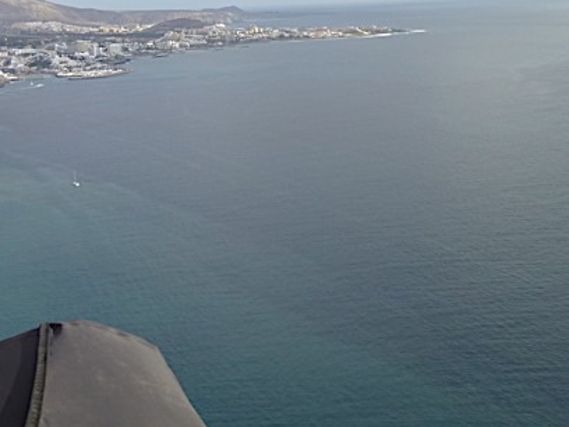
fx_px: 805
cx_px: 89
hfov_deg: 37.1
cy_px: 80
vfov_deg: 29.0
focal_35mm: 49
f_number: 3.1
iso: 100
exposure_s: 1/1300
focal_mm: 4.5
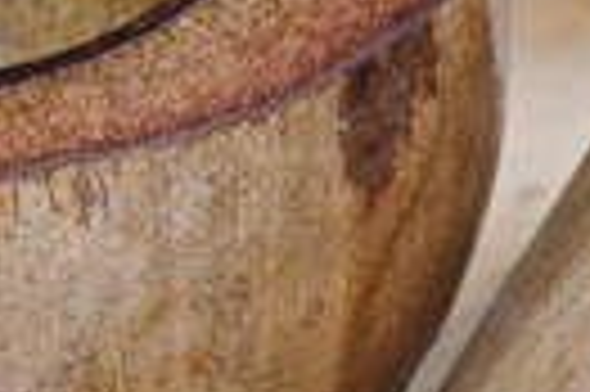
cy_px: 0
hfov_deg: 4.1
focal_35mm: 501
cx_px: 47
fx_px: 8201
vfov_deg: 2.7
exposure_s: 1/125
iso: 400
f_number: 8
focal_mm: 100
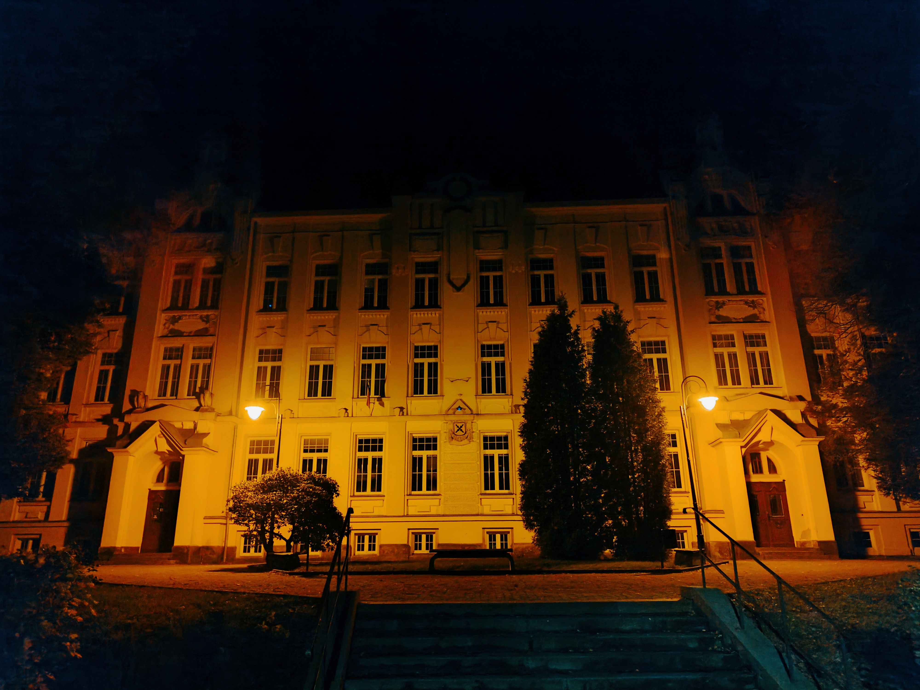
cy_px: 345
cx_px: 460
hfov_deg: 71.6
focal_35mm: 24
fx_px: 638
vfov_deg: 56.8
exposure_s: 1/12.5
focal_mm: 5.89
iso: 5800
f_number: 1.89
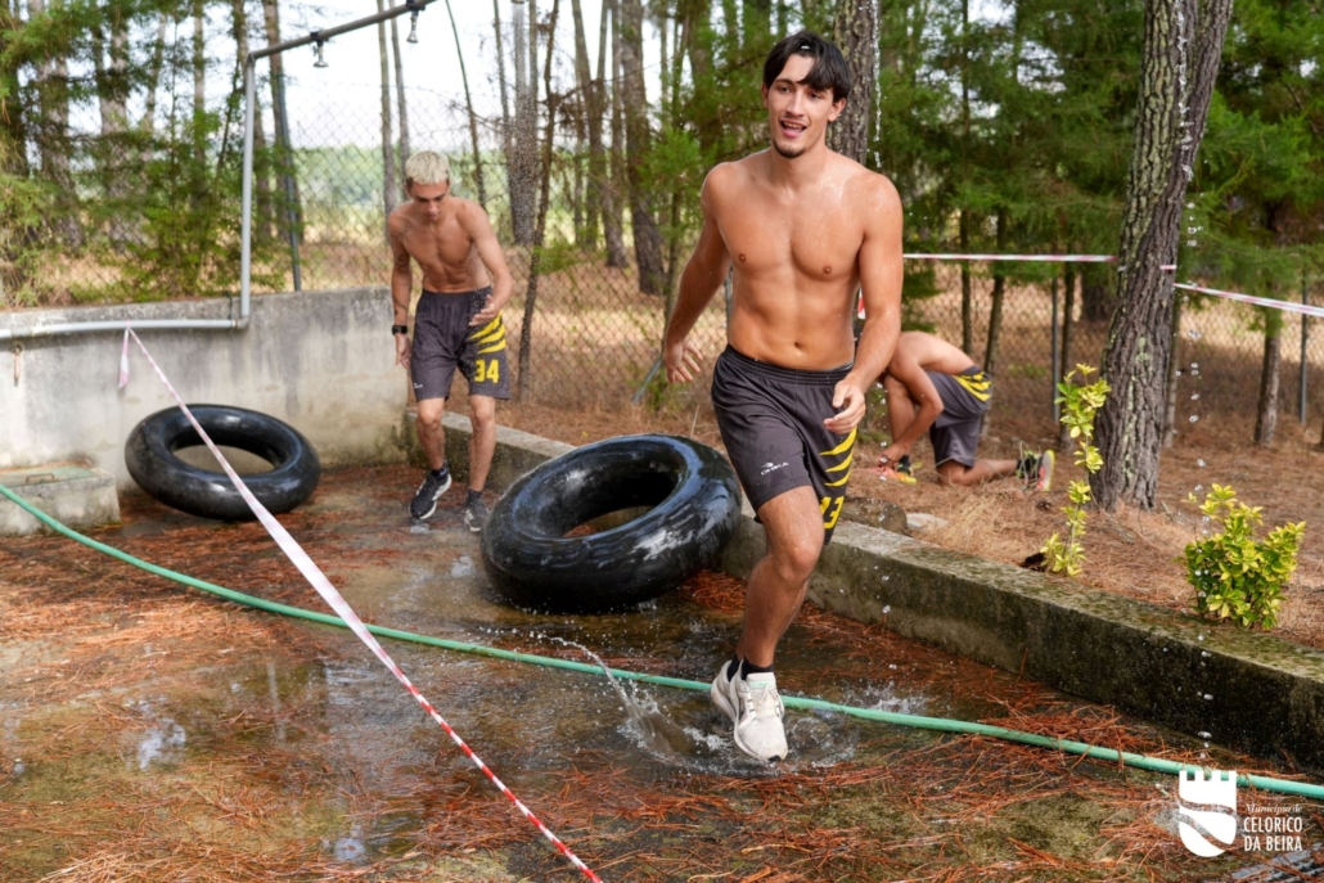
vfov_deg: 29.3
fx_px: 1692
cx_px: 662
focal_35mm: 46
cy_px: 442
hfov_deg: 42.7
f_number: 4
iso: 800
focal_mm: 46
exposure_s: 1/1600
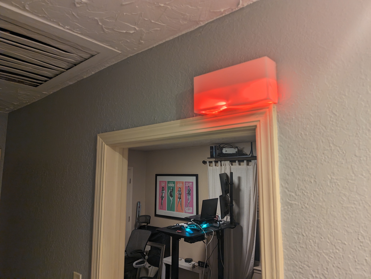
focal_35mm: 24
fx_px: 258
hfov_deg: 71.5
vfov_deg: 56.9
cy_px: 140
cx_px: 186
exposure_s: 1/30
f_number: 1.68
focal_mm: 6.9
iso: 53
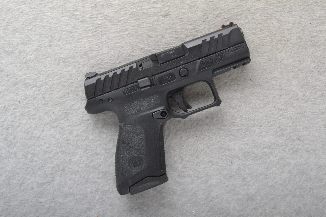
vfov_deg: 25.8
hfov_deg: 37.9
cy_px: 108
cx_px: 163
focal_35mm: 52
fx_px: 475
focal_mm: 35
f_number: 20
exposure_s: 1/160
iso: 3200
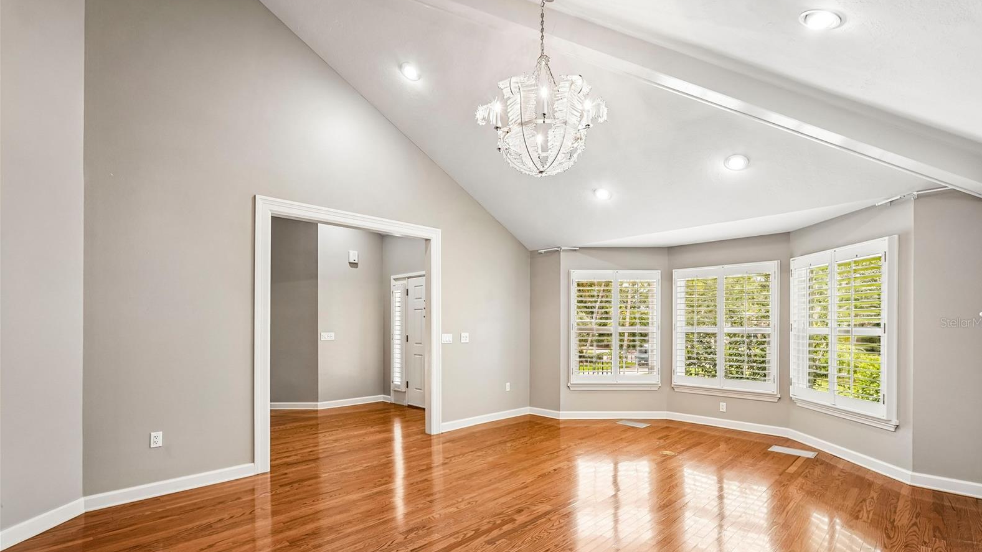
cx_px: 498
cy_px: 322
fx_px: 443
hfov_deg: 95.9
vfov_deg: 63.5
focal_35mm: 17
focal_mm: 16
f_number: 8
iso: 400
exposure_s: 1/15
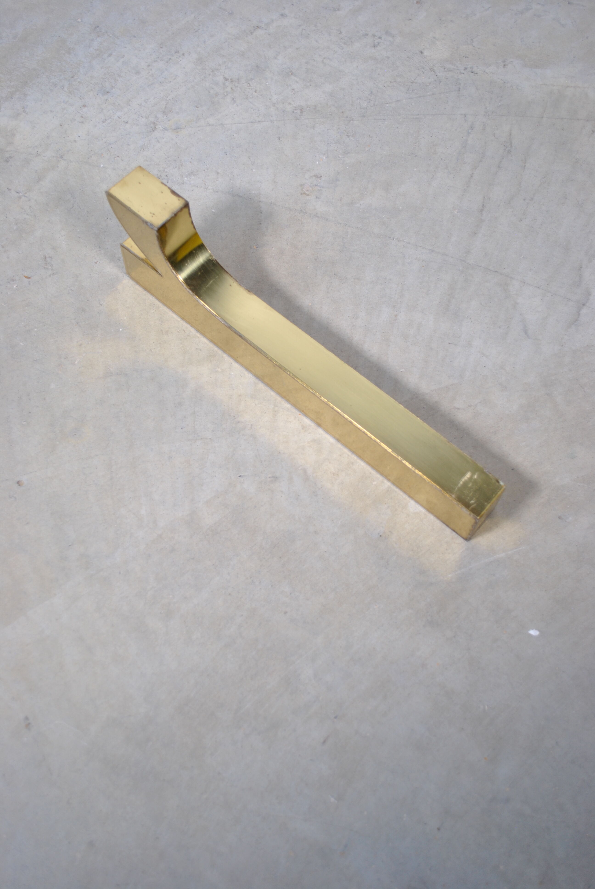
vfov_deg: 49.5
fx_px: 964
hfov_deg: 34.3
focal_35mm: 39
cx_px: 298
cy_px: 444
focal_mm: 26
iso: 200
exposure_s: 1/60
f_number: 4.2
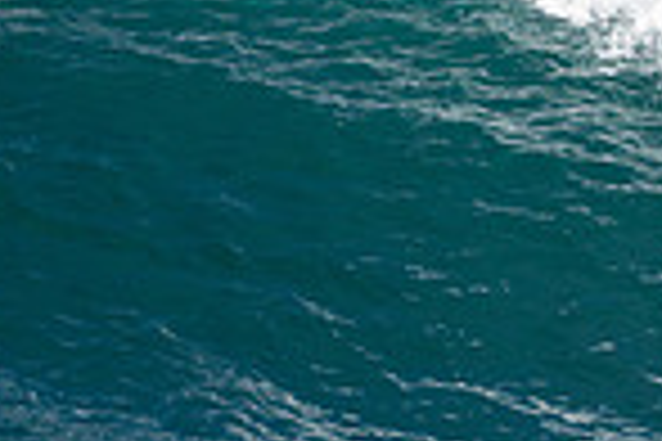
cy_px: -38
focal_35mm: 2961
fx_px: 54445
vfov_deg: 0.5
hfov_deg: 0.7
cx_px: 1238
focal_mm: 500
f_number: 5.6
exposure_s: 1/1000
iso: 220
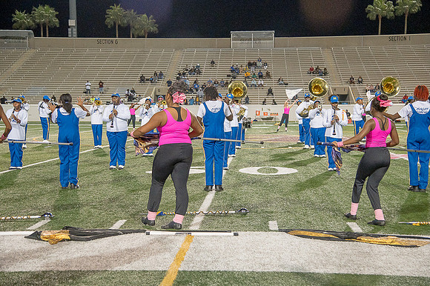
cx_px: 215
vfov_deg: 23.7
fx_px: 683
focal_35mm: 57
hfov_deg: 35.0
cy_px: 143
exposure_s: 1/320
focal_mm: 55
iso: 3200
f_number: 4
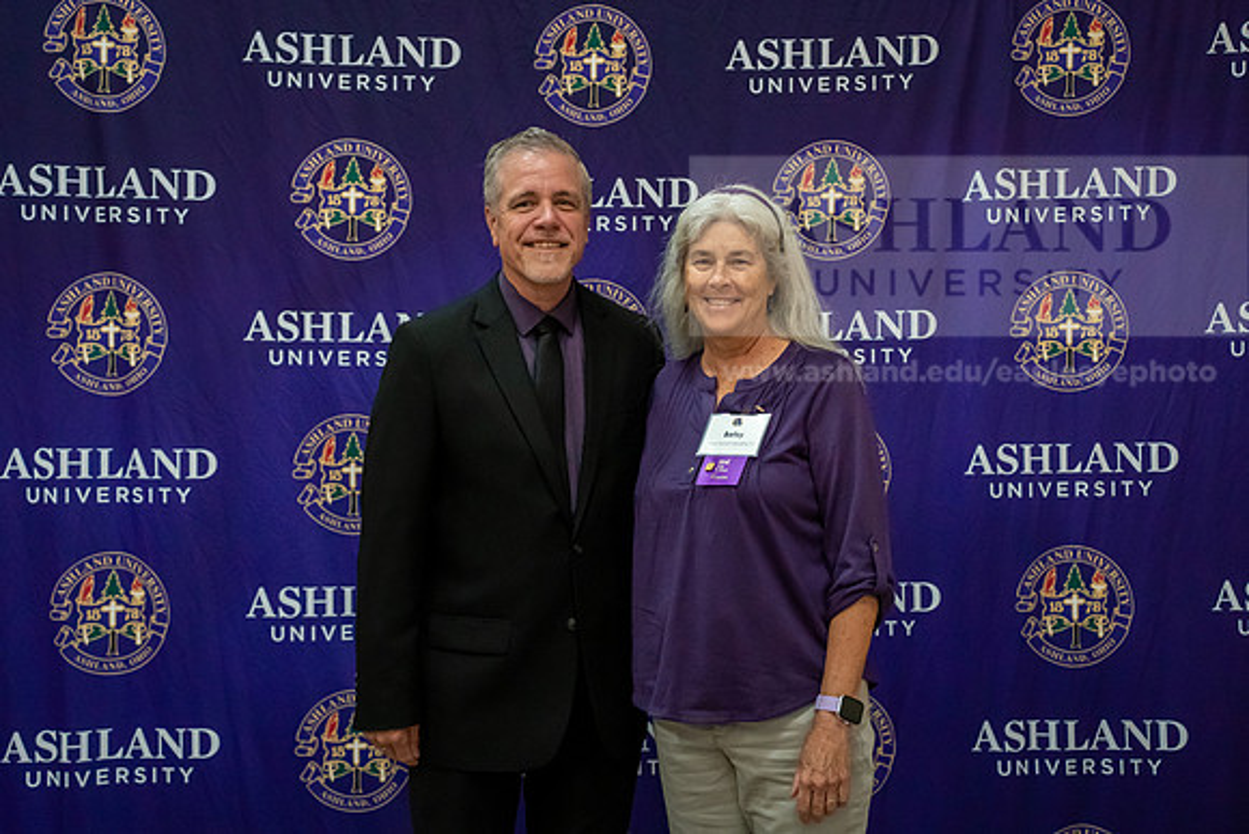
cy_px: 405
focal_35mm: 47
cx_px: 612
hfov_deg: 42.3
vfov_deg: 29.0
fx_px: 1614
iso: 5000
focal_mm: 44
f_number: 2.8
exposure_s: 1/400
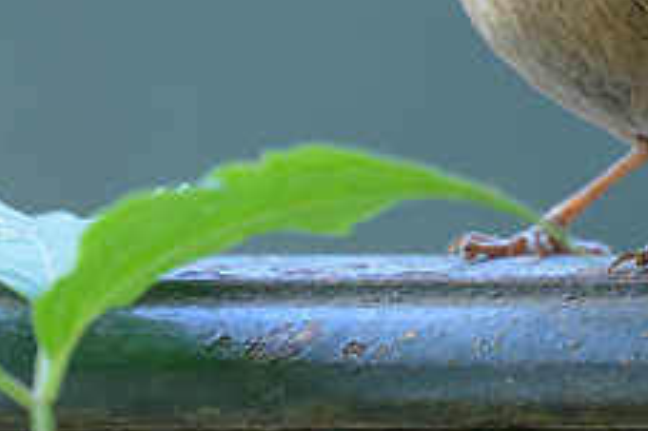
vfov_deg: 0.5
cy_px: 64
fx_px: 53779
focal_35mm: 2990
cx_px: 358
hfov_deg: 0.7
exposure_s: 1/200
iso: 1000
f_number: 4
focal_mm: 560
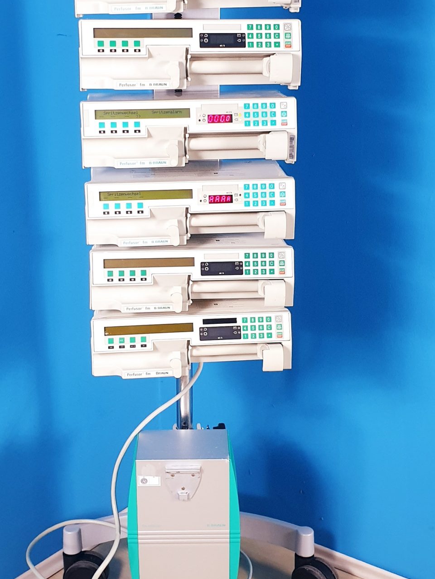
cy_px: 265
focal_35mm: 52
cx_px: 188
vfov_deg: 36.8
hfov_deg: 28.0
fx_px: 871
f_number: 2.4
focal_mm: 4.3
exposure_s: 1/50
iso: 200
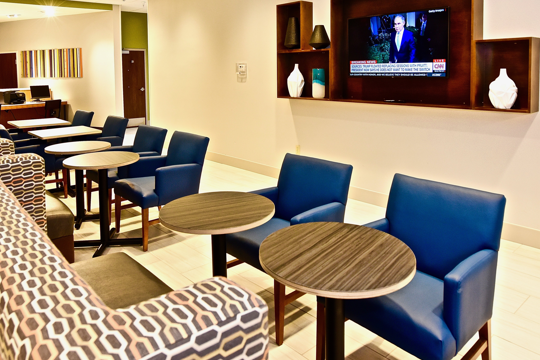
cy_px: 90
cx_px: 260
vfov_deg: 44.9
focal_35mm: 28
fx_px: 420
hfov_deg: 65.4
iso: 1250
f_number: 5.6
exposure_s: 1/40
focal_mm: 17
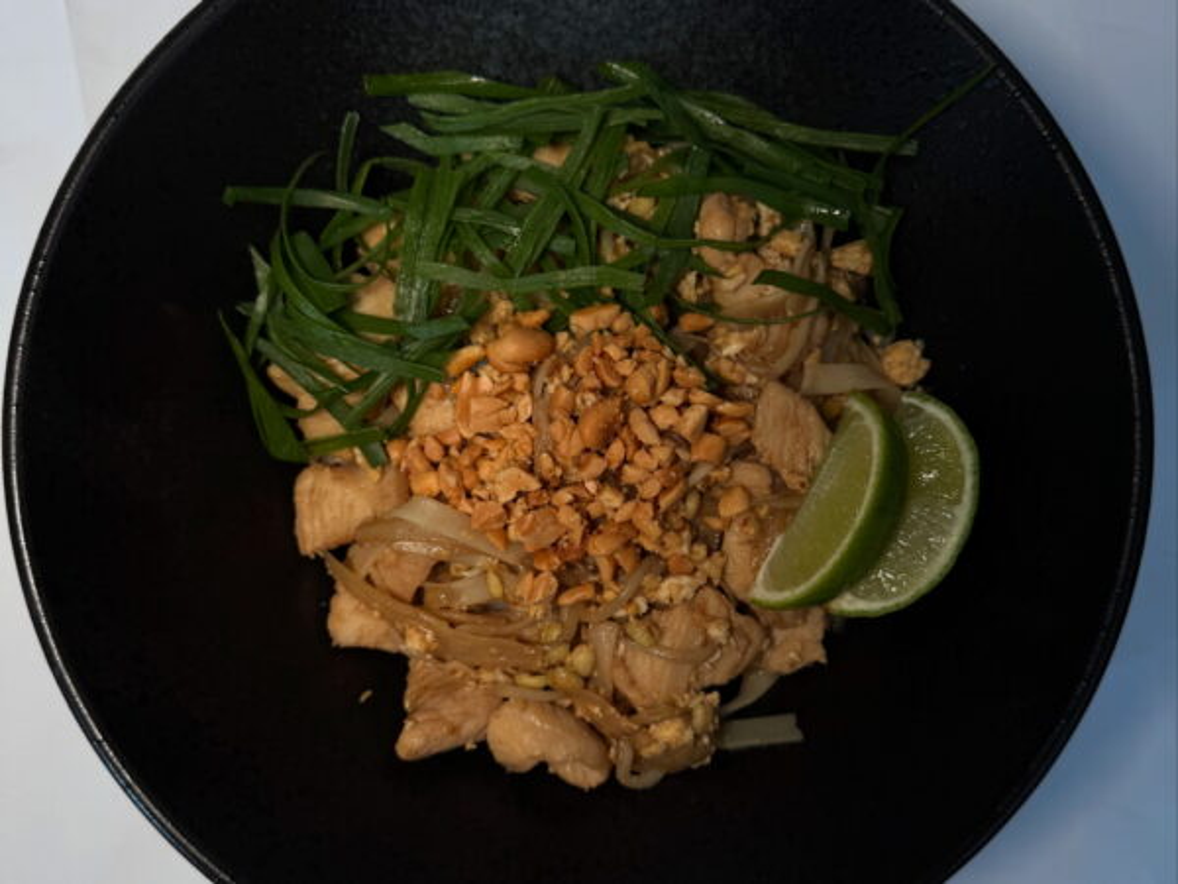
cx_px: 589
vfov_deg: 56.8
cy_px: 442
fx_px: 817
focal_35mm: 24
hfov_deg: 71.6
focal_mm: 6.76
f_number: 1.78
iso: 80
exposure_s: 1/121
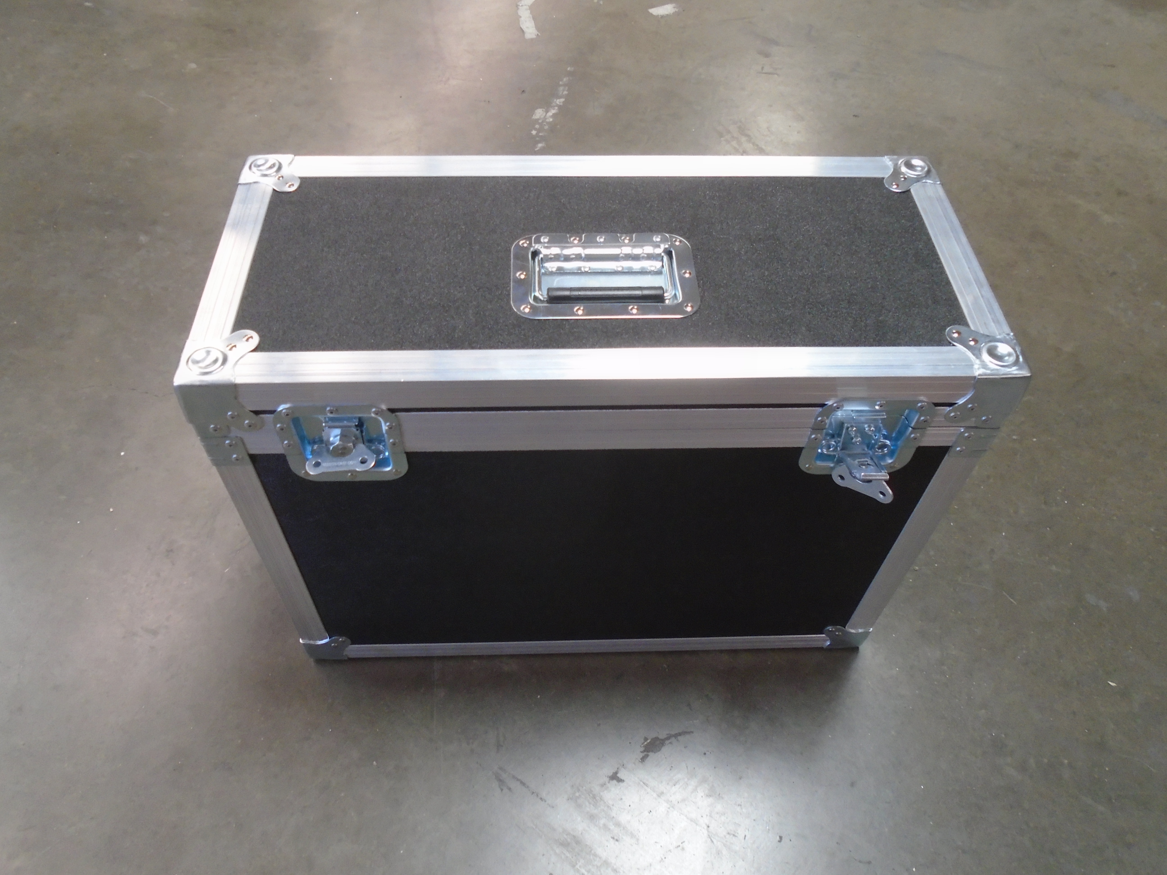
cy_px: 438
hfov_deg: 67.3
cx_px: 584
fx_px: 877
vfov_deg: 53.1
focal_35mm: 26
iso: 250
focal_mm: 4.6
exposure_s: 1/30
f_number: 3.2
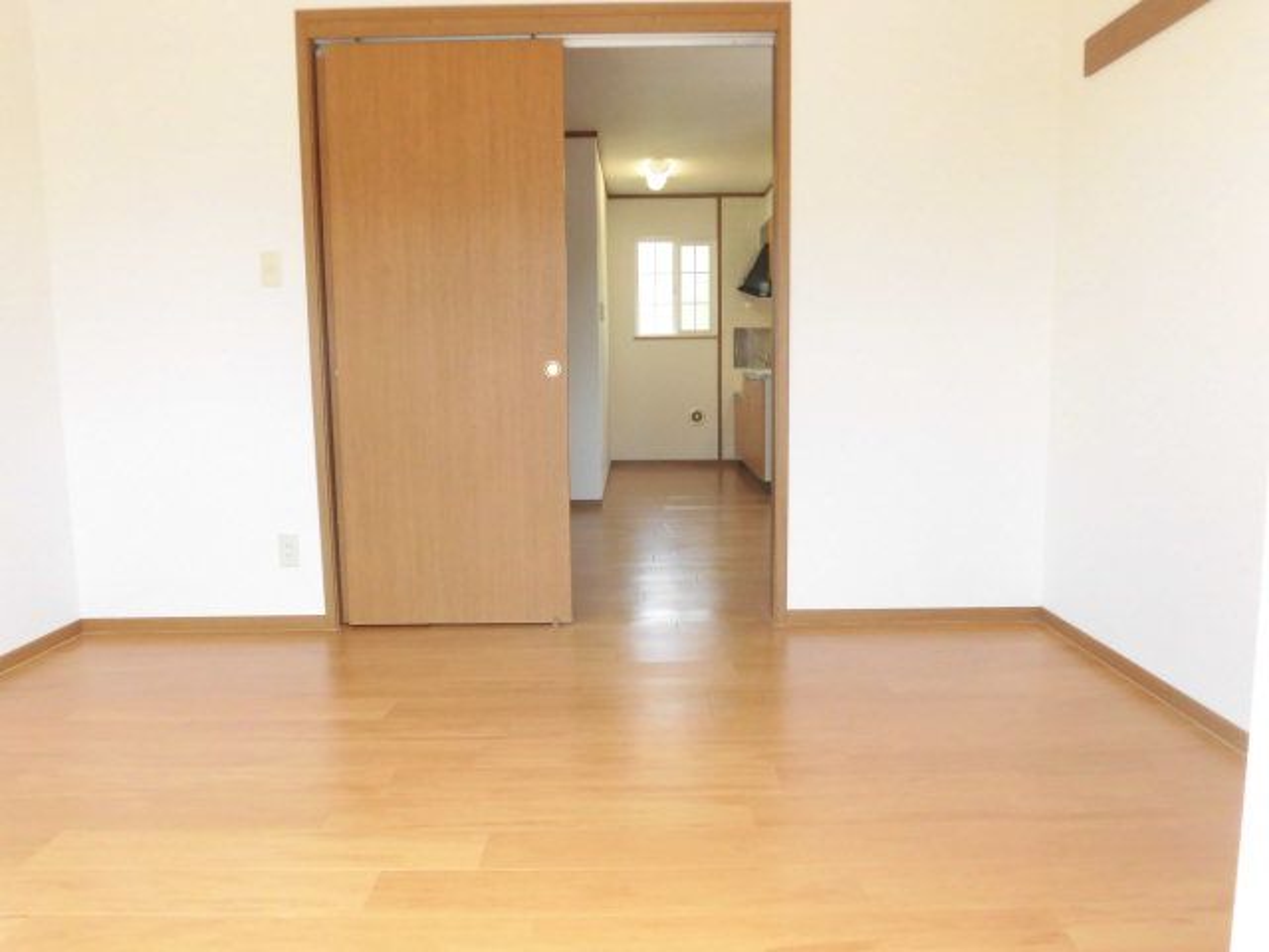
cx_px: 634
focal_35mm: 24
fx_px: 880
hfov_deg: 71.6
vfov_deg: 56.8
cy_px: 476
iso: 160
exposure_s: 1/60
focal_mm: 4.3
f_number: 3.1
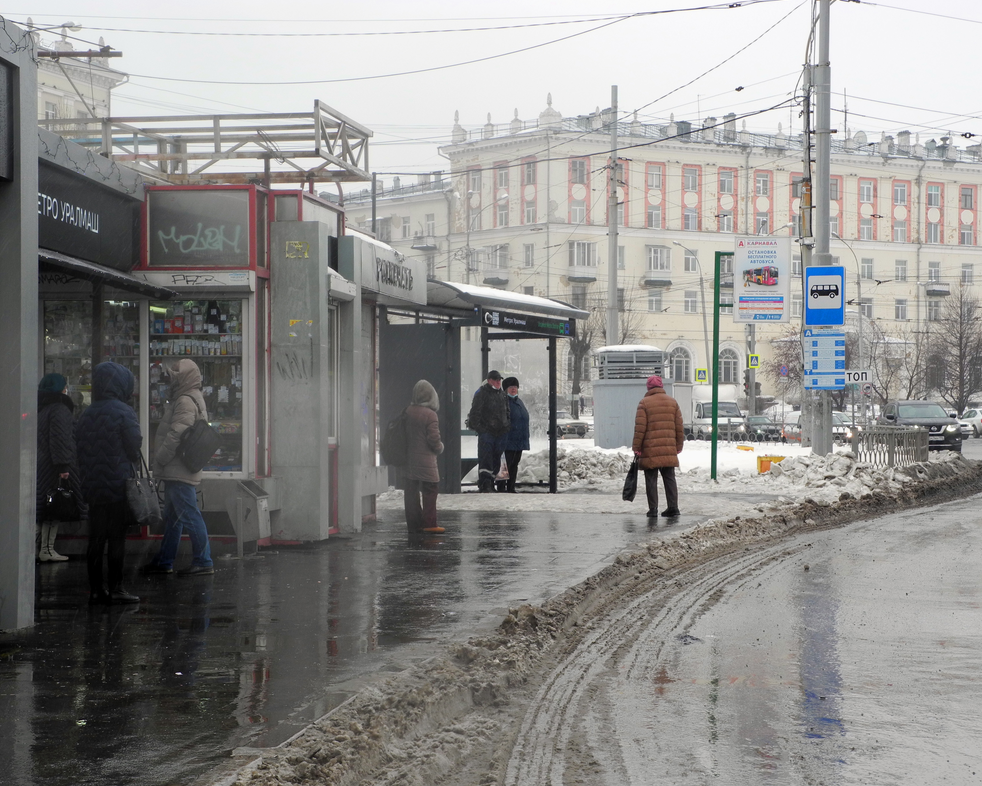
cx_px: 519
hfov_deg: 26.8
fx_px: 2064
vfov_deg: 21.6
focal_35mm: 71
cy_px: 392
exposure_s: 1/81.2
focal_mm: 14.5
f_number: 5.6
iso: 100
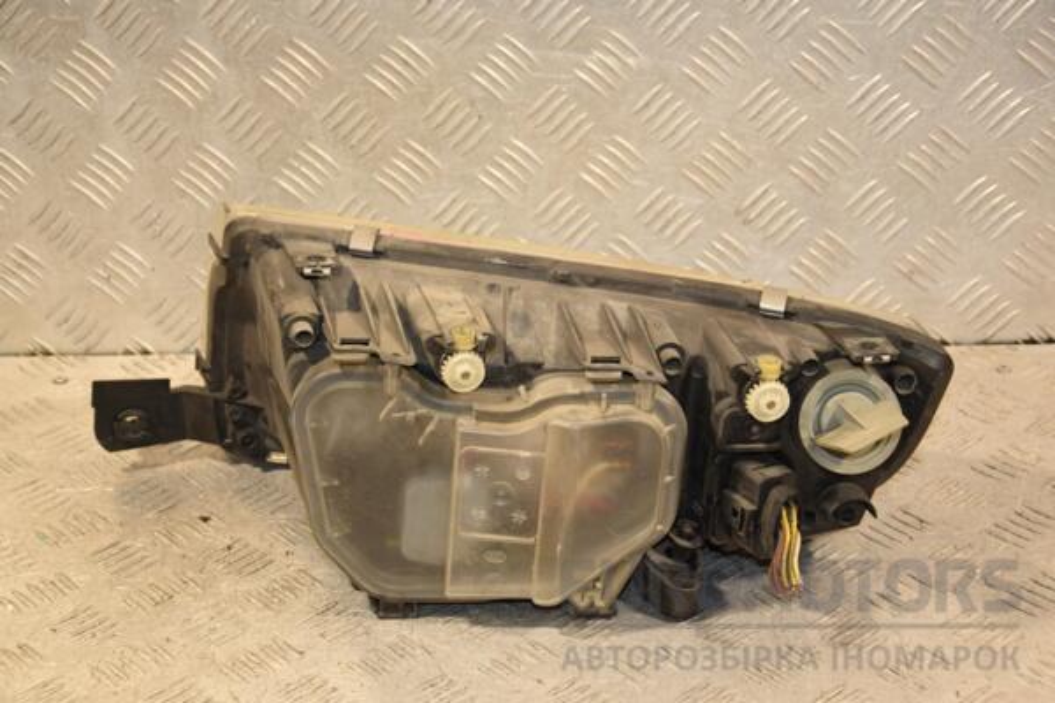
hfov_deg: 28.1
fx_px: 2110
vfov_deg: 18.9
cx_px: 528
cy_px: 352
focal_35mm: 72
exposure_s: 1/125
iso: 800
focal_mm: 48
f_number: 4.8
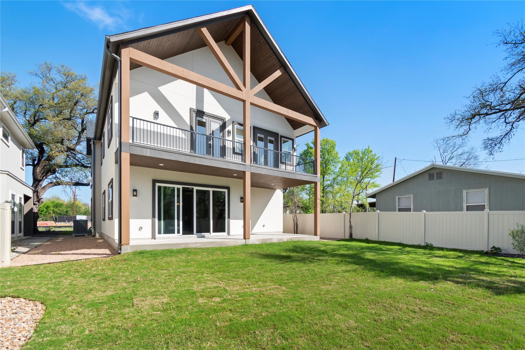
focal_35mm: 15
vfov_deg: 77.3
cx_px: 262
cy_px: 175
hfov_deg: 100.4
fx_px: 219
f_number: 8
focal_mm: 10
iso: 200
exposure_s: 1/500
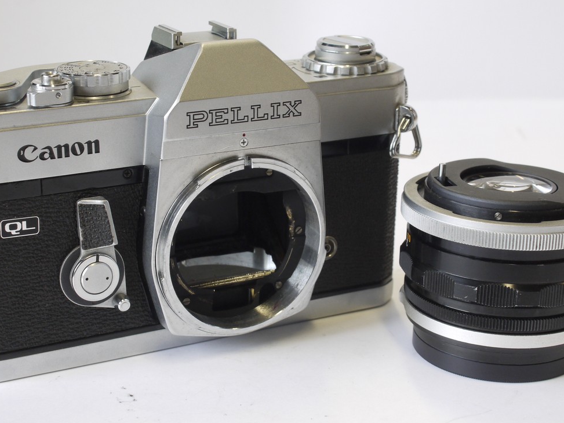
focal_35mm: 74
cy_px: 231
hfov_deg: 26.3
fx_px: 1206
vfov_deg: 19.9
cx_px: 259
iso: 400
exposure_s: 1/40
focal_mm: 30
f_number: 8
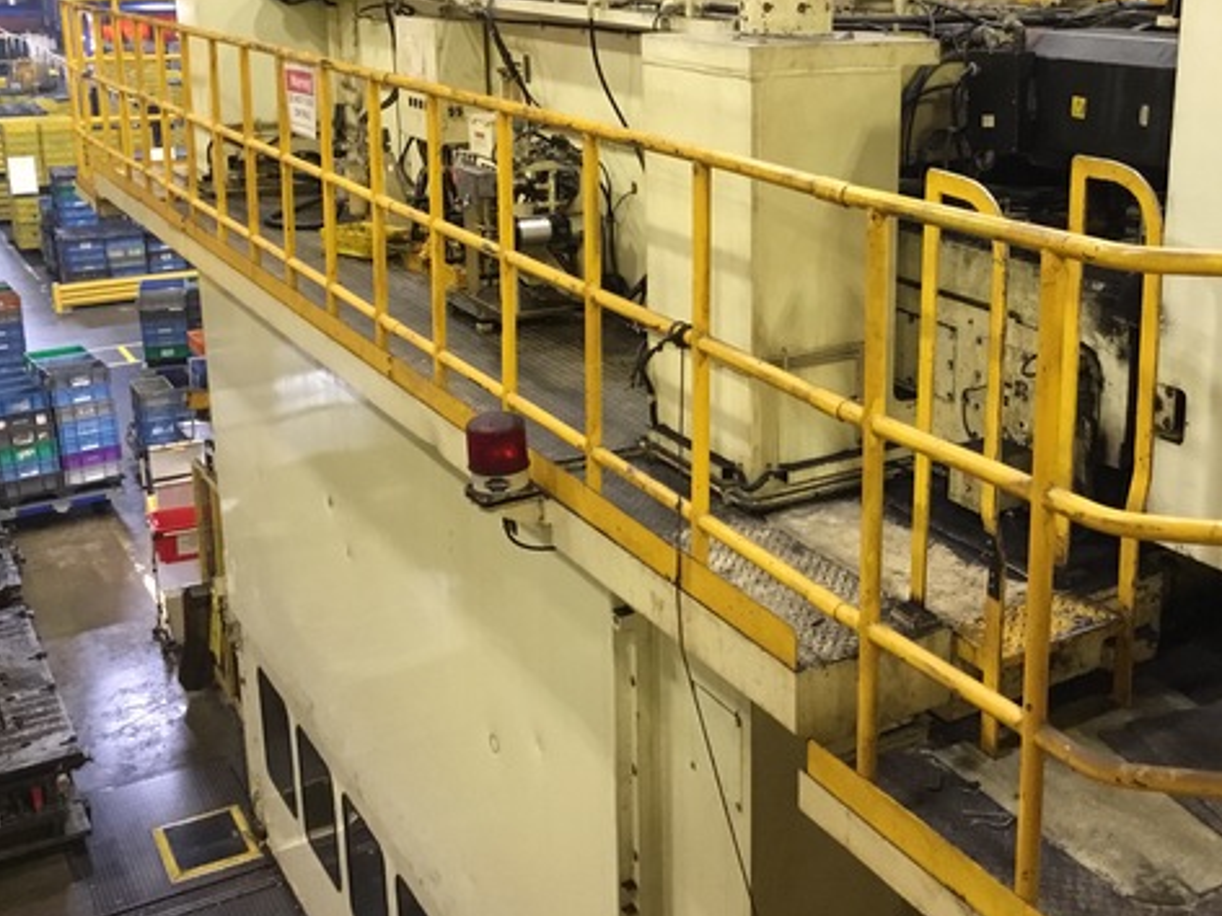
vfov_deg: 34.1
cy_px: 316
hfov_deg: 44.2
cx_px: 808
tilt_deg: -16.1
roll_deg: -0.1
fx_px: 1483
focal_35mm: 42
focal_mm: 3.3
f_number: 2.4
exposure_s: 1/17
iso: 200
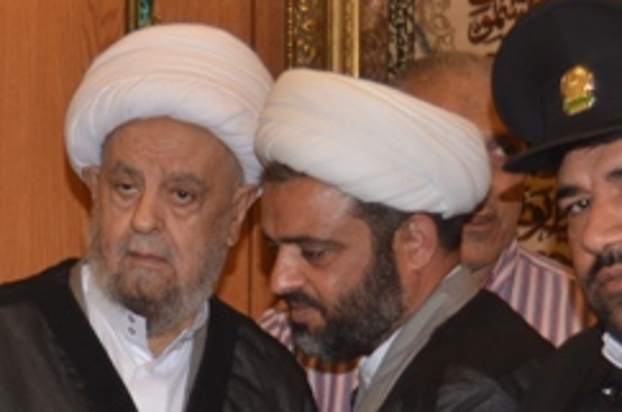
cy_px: 407
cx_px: 44
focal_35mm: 138
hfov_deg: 14.7
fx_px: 2380
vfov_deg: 9.8
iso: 320
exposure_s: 1/60
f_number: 4
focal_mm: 28
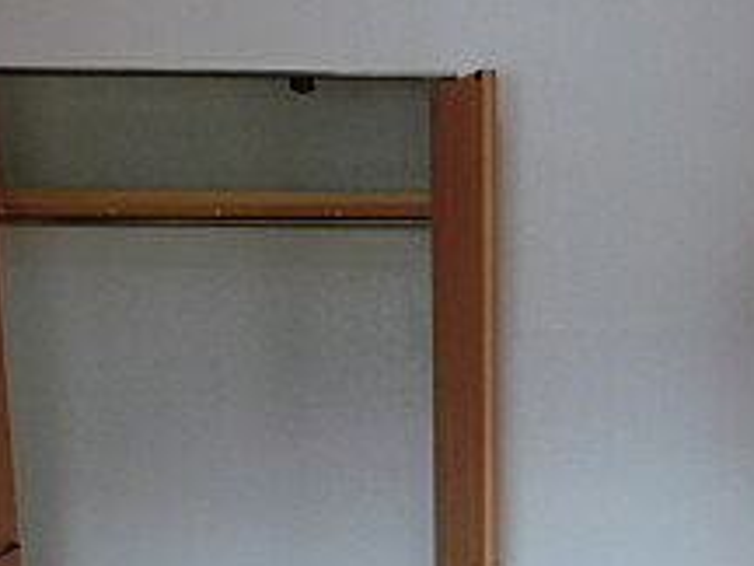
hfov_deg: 27.0
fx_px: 1547
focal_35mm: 71
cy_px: 748
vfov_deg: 19.1
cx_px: 572
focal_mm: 4.24
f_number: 3
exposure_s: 1/125
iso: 125
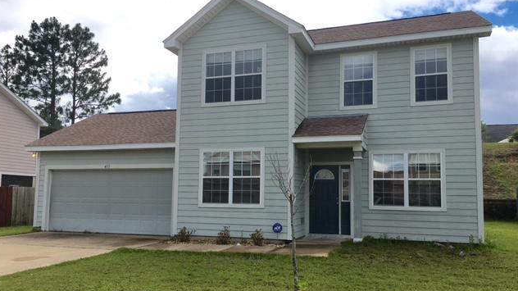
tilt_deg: +3.9
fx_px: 439
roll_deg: -0.9
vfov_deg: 36.6
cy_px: 167
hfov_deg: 61.0
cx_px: 257
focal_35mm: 32
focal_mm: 4.15
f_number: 2.2
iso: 25
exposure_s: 1/1672
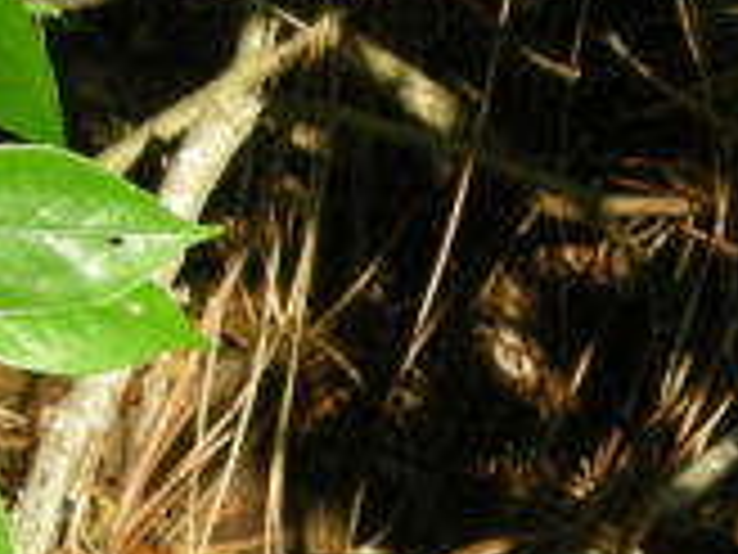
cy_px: 833
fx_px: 8720
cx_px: 1256
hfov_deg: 4.8
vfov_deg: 3.6
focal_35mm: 409
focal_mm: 17.1
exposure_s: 1/88.8
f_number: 4.7
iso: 50
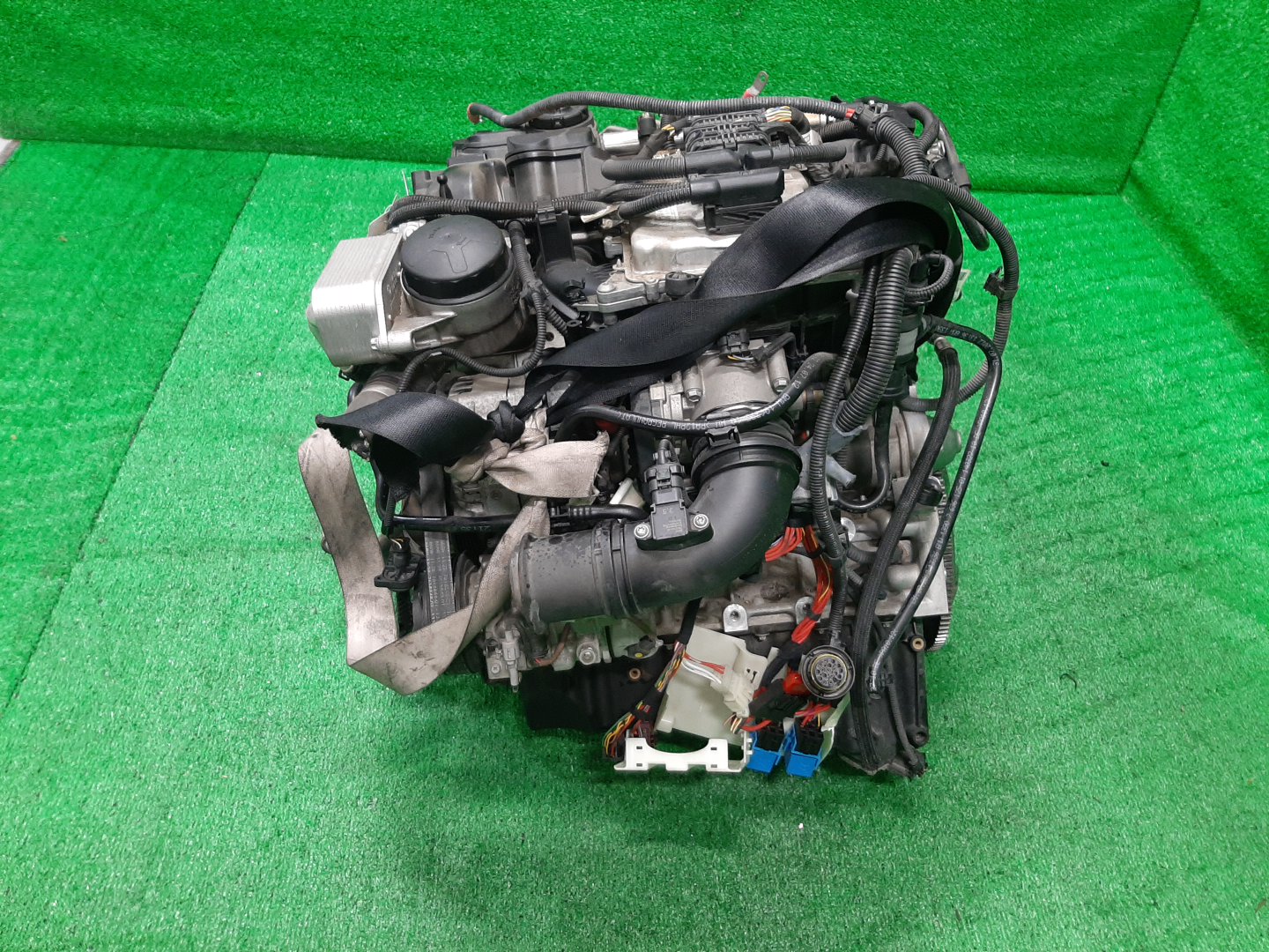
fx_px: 953
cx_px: 634
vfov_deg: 53.1
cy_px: 476
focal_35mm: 26
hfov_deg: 67.3
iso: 176
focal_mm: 3.93
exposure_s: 1/50
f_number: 1.7
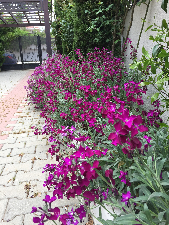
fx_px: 189
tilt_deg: -9.8
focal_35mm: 29
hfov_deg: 48.2
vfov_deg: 61.7
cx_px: 84
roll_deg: +3.4
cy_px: 112
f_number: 2.2
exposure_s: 1/153
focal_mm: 4.15
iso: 32
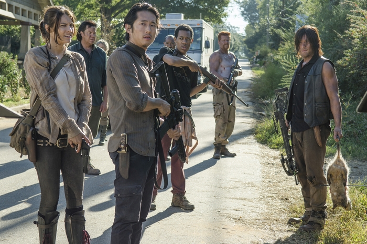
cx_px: 184
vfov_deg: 20.1
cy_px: 122
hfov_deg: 29.9
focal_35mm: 68
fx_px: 687
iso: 200
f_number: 4.5
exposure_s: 1/800
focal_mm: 45
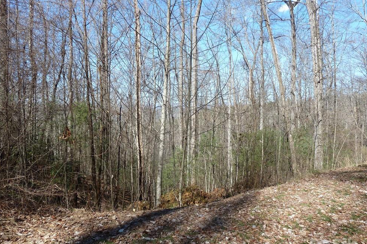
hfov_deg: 67.4
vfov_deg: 47.9
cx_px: 181
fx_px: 275
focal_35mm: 27
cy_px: 131
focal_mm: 4.1
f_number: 4
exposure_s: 1/250
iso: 80
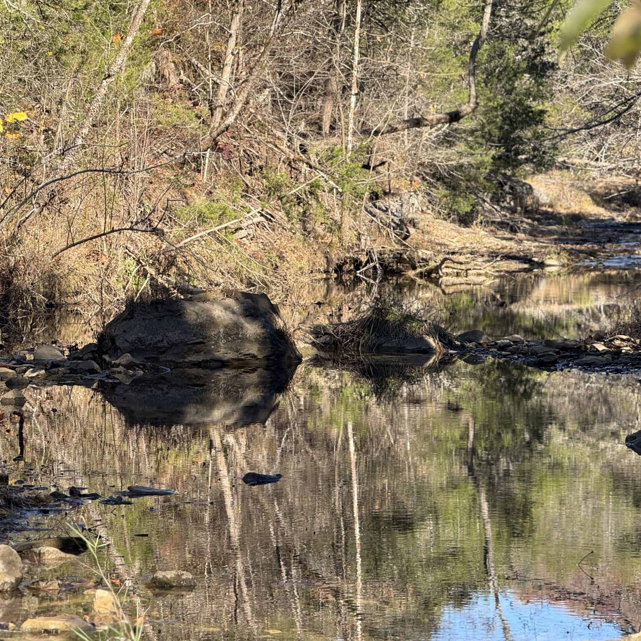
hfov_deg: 12.3
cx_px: 339
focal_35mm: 142
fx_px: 2975
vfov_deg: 12.3
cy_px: 320
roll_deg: -0.4
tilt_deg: -2.2
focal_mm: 15.66
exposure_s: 1/322
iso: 50
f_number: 2.8
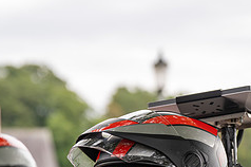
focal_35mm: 159
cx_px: 144
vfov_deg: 8.5
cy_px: 218
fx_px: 1107
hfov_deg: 12.9
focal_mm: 84
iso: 250
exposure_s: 1/1000
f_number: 3.5
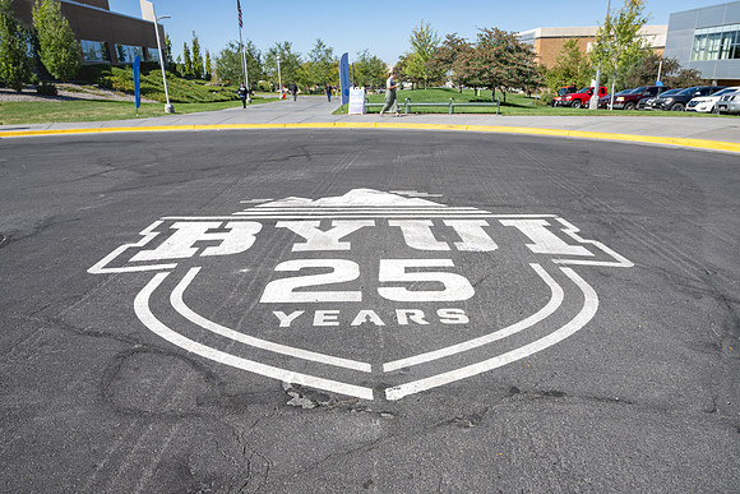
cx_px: 376
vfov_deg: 51.3
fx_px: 515
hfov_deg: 71.4
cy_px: 249
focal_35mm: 25
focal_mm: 24.5
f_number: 7.1
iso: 100
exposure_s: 1/250
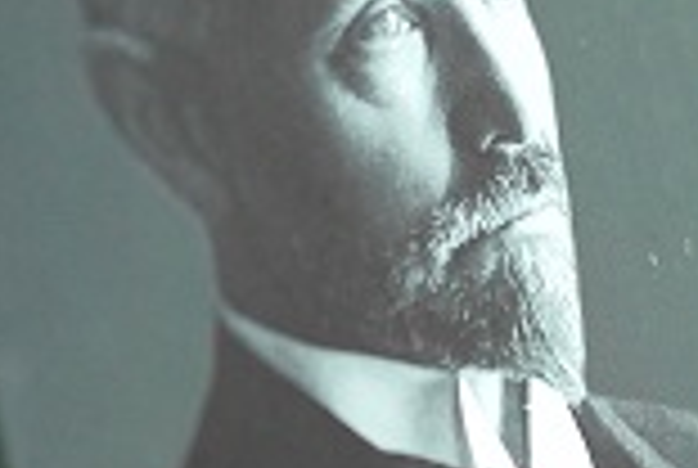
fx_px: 4643
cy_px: 315
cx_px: 984
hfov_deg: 8.4
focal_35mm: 239
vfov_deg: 5.8
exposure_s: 1/160
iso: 1000
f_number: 2
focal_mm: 55
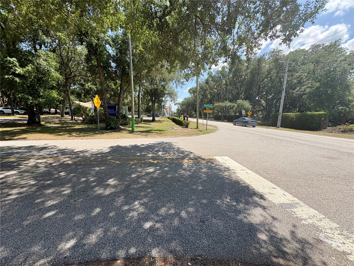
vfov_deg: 85.7
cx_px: 177
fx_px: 143
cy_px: 133
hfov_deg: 102.1
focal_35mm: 14
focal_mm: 2.22
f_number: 2.2
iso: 50
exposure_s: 1/1370
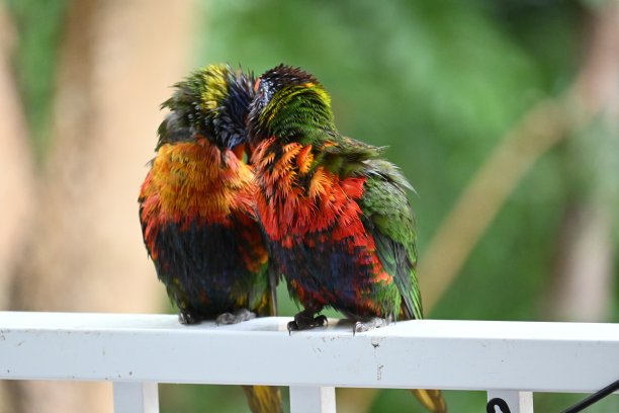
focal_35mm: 375
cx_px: 310
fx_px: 6447
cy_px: 206
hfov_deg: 5.5
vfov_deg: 3.7
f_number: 6.3
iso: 3600
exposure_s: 1/125
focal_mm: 250
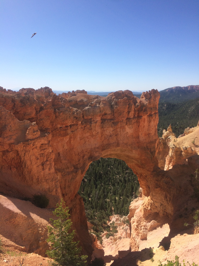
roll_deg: +0.4
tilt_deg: -11.9
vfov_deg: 61.7
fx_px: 222
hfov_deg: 48.2
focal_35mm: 29
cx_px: 100
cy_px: 133
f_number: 2.2
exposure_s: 1/2283
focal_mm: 4.15
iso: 32
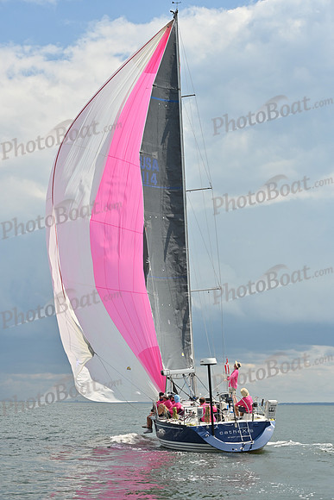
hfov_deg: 19.5
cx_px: 167
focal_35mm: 70
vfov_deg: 28.8
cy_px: 250
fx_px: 974
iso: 320
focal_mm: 70
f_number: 11
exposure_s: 1/1250
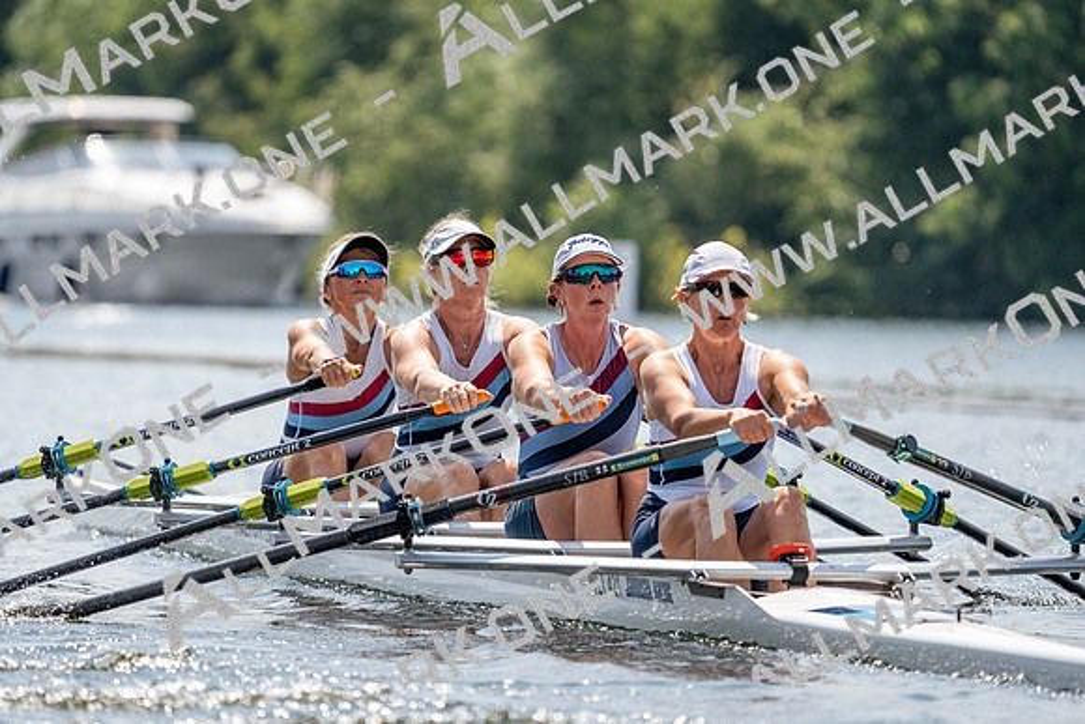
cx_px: 542
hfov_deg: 5.4
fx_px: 11606
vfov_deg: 3.6
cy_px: 362
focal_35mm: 385
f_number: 6.3
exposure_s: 1/1600
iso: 200
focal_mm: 385
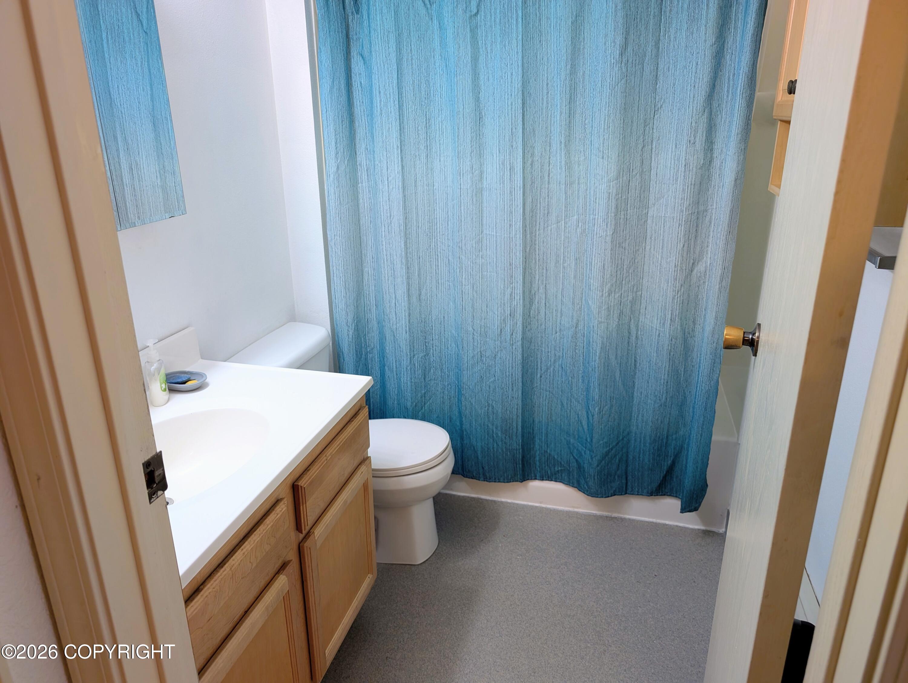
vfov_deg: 56.9
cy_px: 342
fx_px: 630
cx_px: 454
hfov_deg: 71.5
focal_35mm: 24
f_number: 1.68
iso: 54
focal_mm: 6.9
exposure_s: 1/23.8
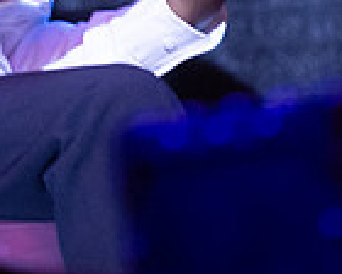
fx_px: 7763
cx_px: 20
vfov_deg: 2.0
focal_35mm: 767
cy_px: -196
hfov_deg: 2.5
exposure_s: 1/160
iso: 3200
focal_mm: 170
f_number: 2.8
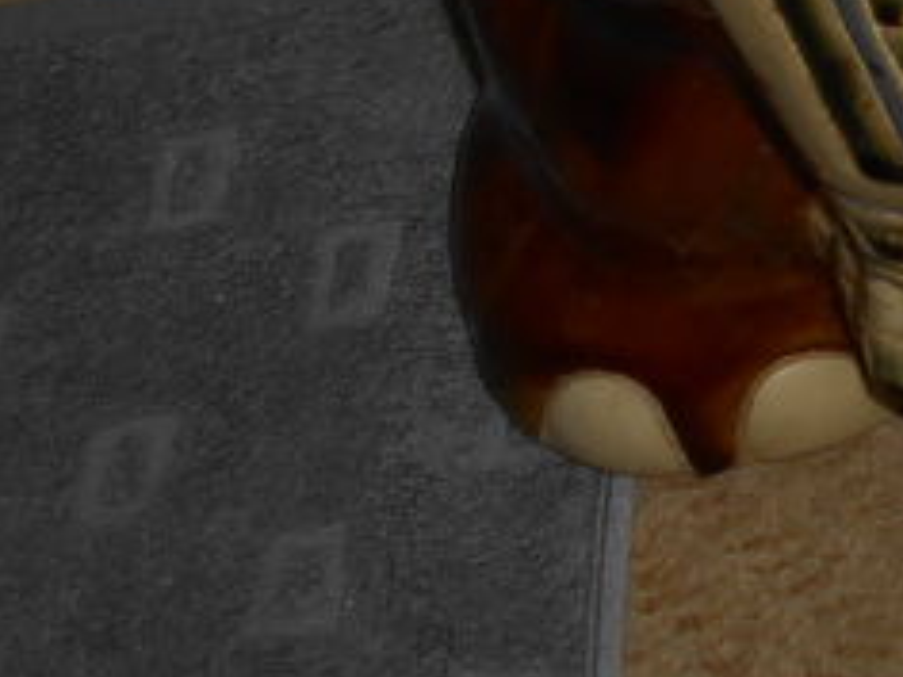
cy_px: -608
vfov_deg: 10.8
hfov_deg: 13.8
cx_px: 1657
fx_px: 3313
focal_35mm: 127
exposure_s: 1/25
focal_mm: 5.1
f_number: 3.4
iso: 80
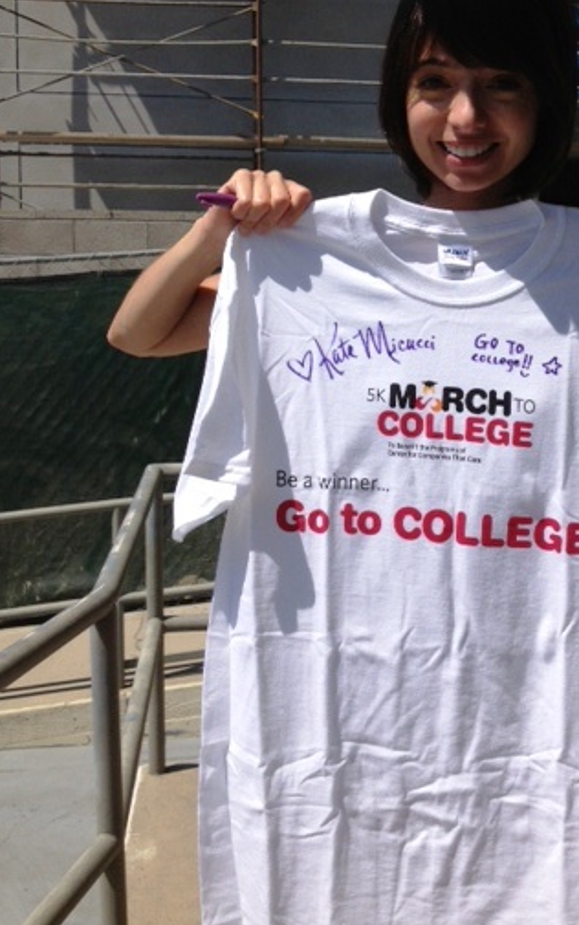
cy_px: 374
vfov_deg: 42.4
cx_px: 431
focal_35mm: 47
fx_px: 1186
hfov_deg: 27.1
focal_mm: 4.28
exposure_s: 1/3460
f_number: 2.4
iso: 50
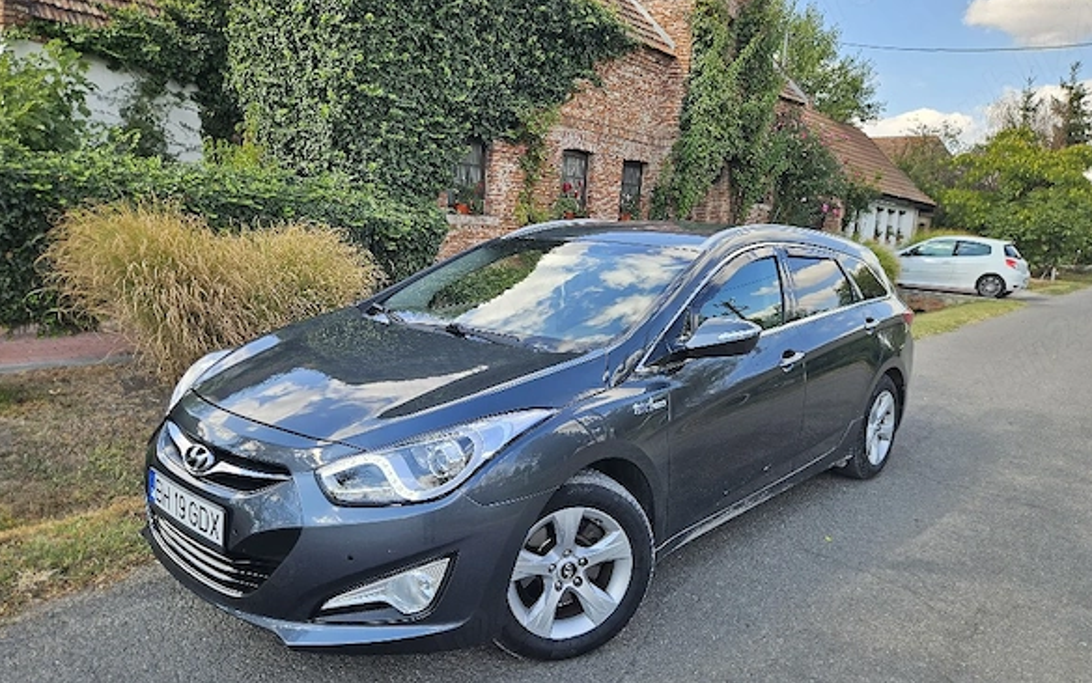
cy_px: 360
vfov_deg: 49.3
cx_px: 541
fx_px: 744
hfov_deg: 72.5
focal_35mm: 25
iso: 25
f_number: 1.8
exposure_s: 1/476
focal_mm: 5.4
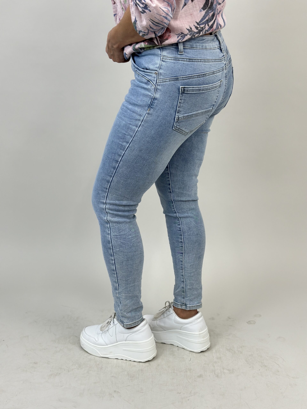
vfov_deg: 39.7
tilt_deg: -17.5
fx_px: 568
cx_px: 154
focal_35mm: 48
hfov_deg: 30.3
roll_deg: -0.2
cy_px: 204
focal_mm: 6.86
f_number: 1.78
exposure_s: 1/100
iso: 64
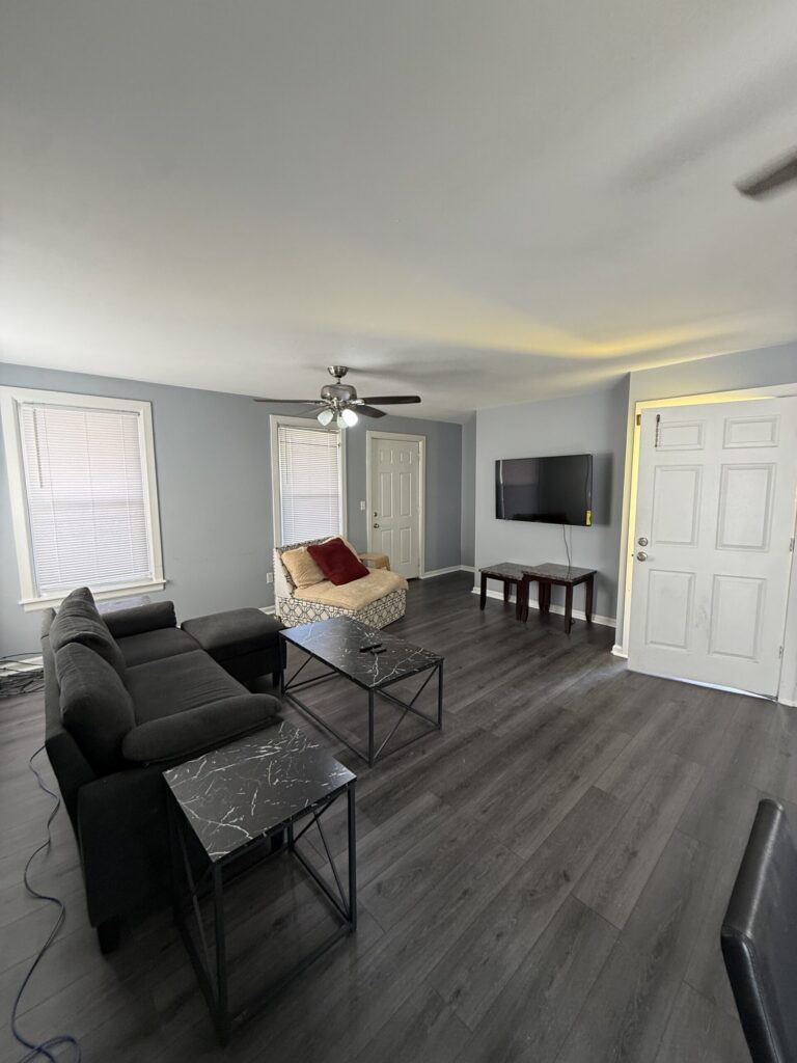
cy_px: 532
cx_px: 398
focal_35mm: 14
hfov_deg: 85.7
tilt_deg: -7.2
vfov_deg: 102.1
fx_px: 430
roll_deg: +1.0
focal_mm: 2.22
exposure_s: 1/60
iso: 200
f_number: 2.2
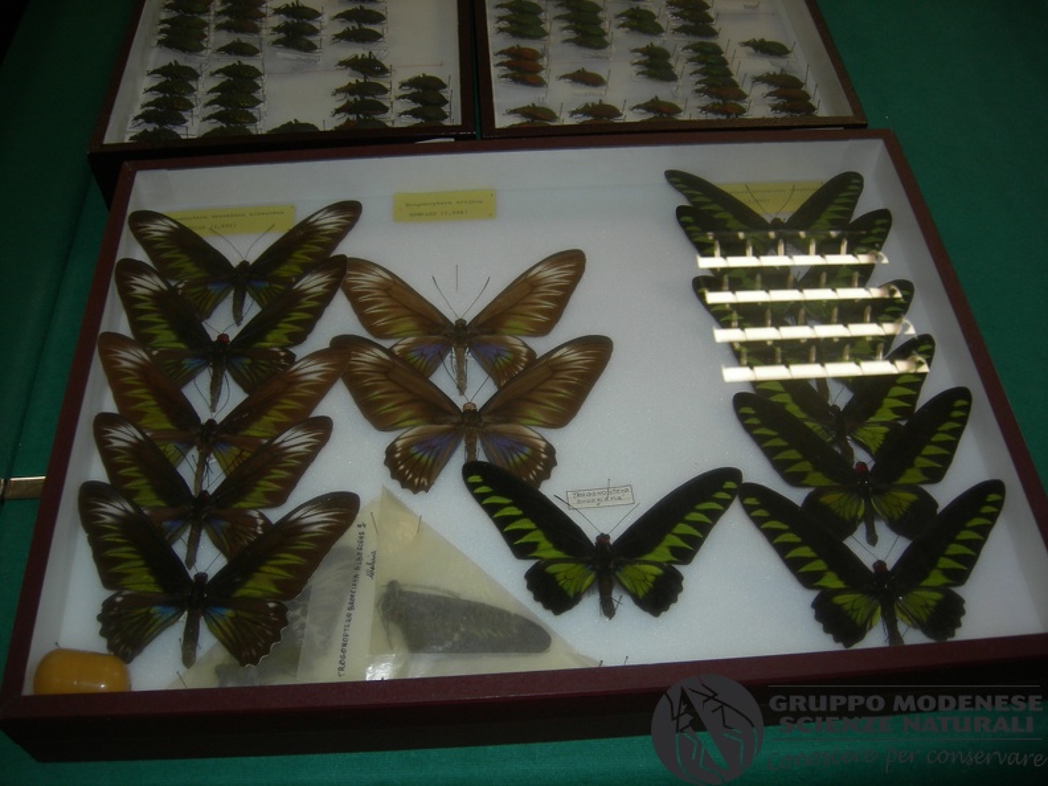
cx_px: 524
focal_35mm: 36
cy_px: 393
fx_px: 1090
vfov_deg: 39.7
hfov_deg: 51.4
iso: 64
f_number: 2.7
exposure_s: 1/60.1
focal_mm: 7.5
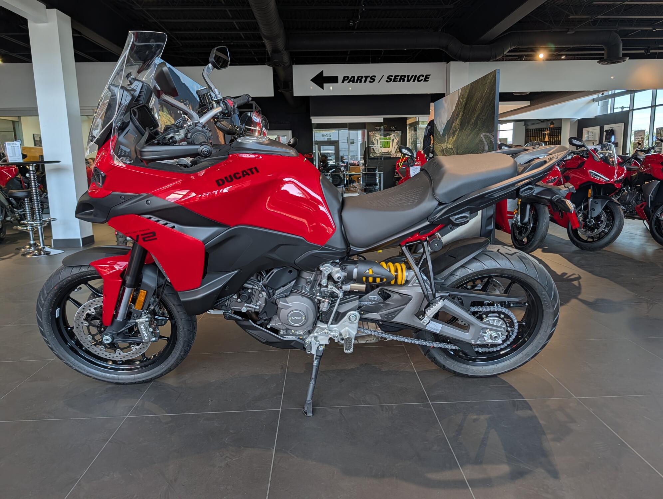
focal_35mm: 24
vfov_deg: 56.9
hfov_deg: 71.5
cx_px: 332
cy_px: 250
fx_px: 460
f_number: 1.68
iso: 20
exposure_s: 1/216
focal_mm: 6.9
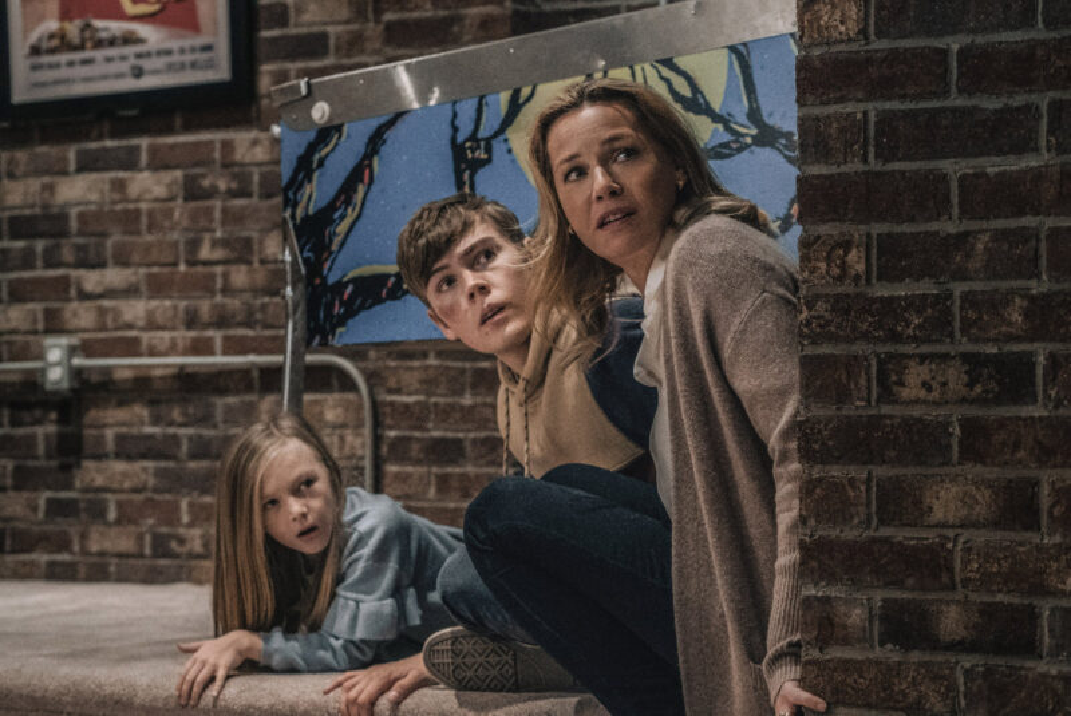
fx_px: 3037
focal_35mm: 102
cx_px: 536
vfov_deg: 13.4
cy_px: 358
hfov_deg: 20.0
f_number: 5.6
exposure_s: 1/160
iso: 12800
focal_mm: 102
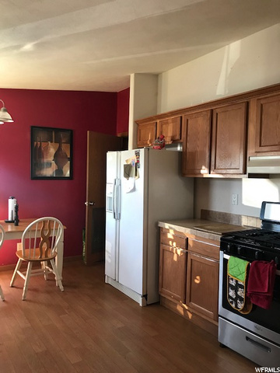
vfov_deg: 63.4
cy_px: 186
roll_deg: -1.4
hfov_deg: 49.7
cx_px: 140
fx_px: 302
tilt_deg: -1.9
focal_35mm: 28
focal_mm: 3.99
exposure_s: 1/15
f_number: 1.8
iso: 40
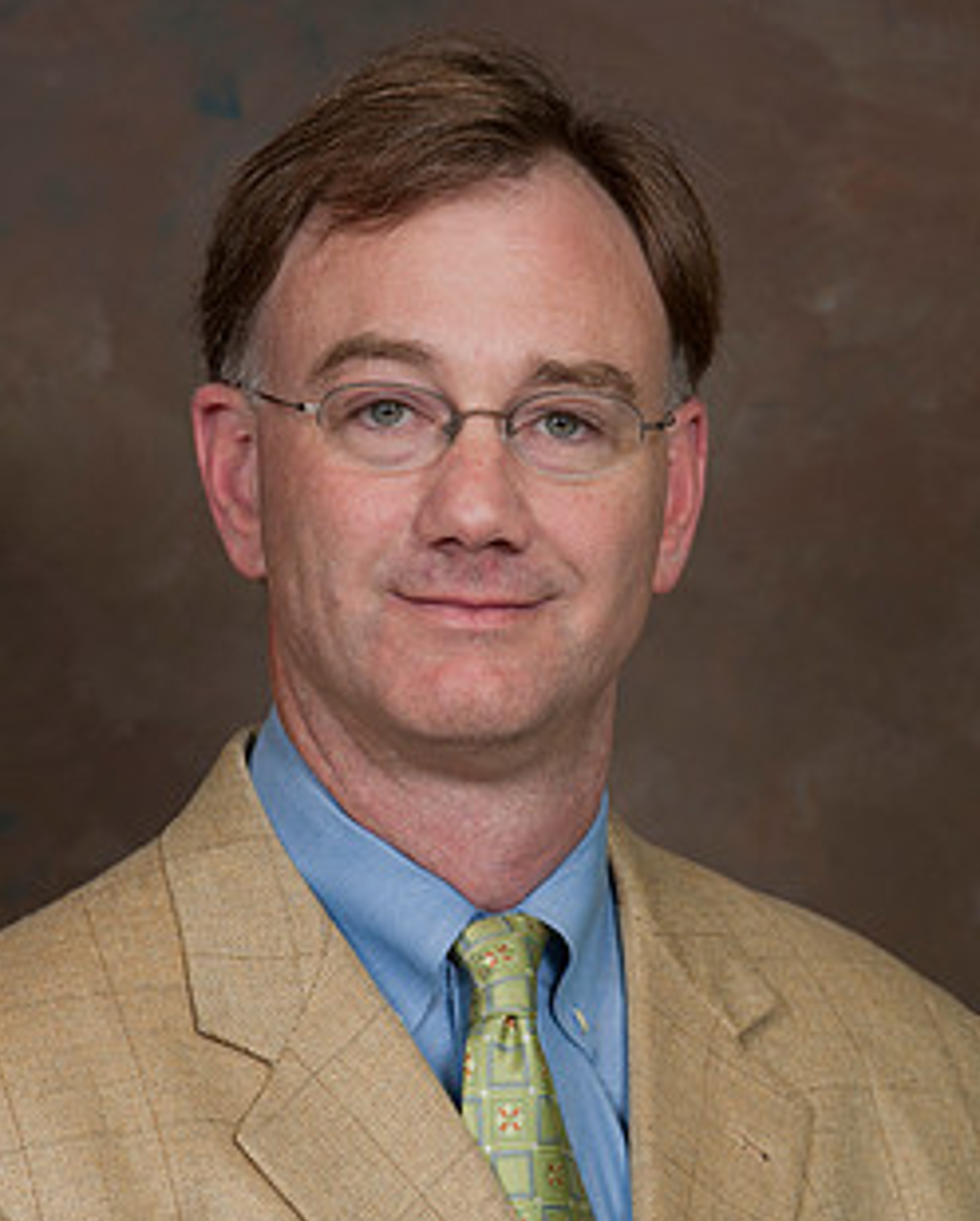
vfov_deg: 7.5
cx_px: 496
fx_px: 9372
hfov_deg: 6.0
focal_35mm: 259
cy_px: 755
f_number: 6.3
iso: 320
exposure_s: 1/100
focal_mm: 190
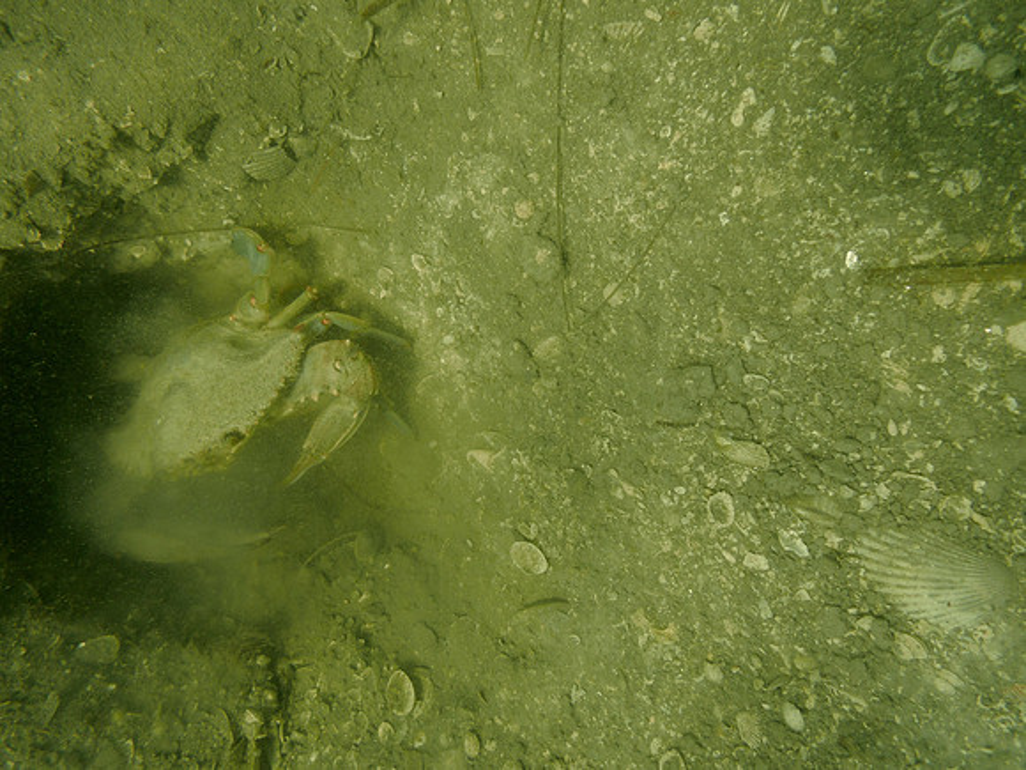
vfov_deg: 54.9
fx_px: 741
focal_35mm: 25
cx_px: 513
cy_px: 385
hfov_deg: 69.4
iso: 100
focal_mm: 4.5
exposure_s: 1/800
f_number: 2.8
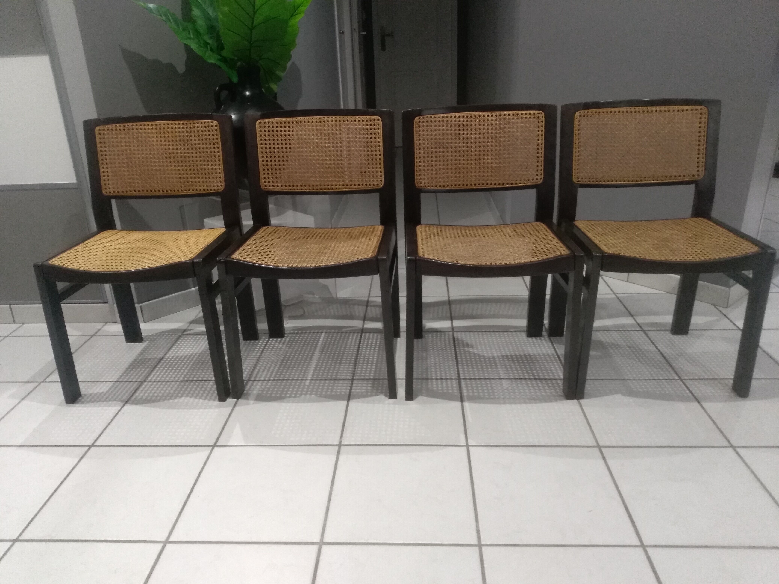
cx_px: 390
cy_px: 292
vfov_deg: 53.1
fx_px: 585
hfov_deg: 67.3
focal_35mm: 26
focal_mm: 3.54
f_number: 2
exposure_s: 1/25
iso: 790
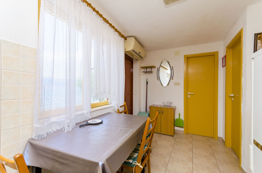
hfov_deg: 100.5
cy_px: 86
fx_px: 109
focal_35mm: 15
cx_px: 131
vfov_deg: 77.1
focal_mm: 10
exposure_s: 1/250
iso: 200
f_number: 6.3
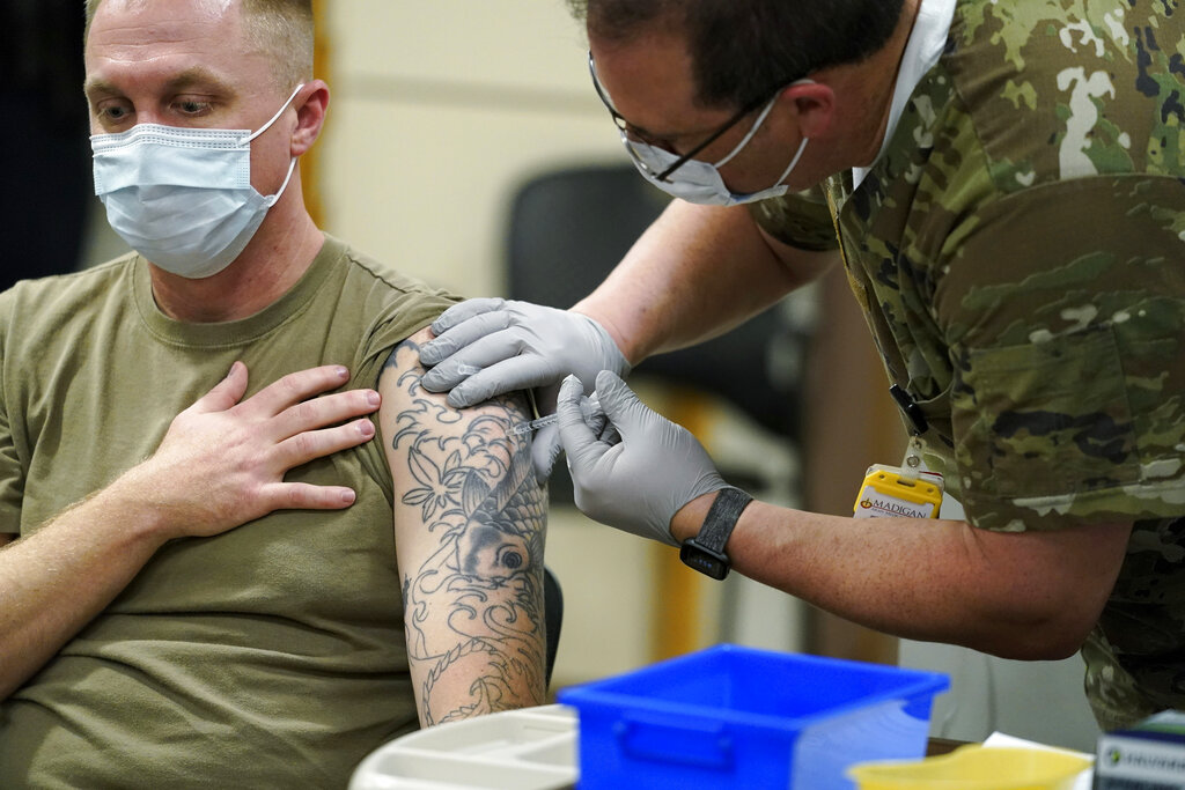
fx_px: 6584
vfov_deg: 6.9
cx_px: 592
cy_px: 395
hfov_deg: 10.3
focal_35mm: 200
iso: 4000
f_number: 2.8
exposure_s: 1/200
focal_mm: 200
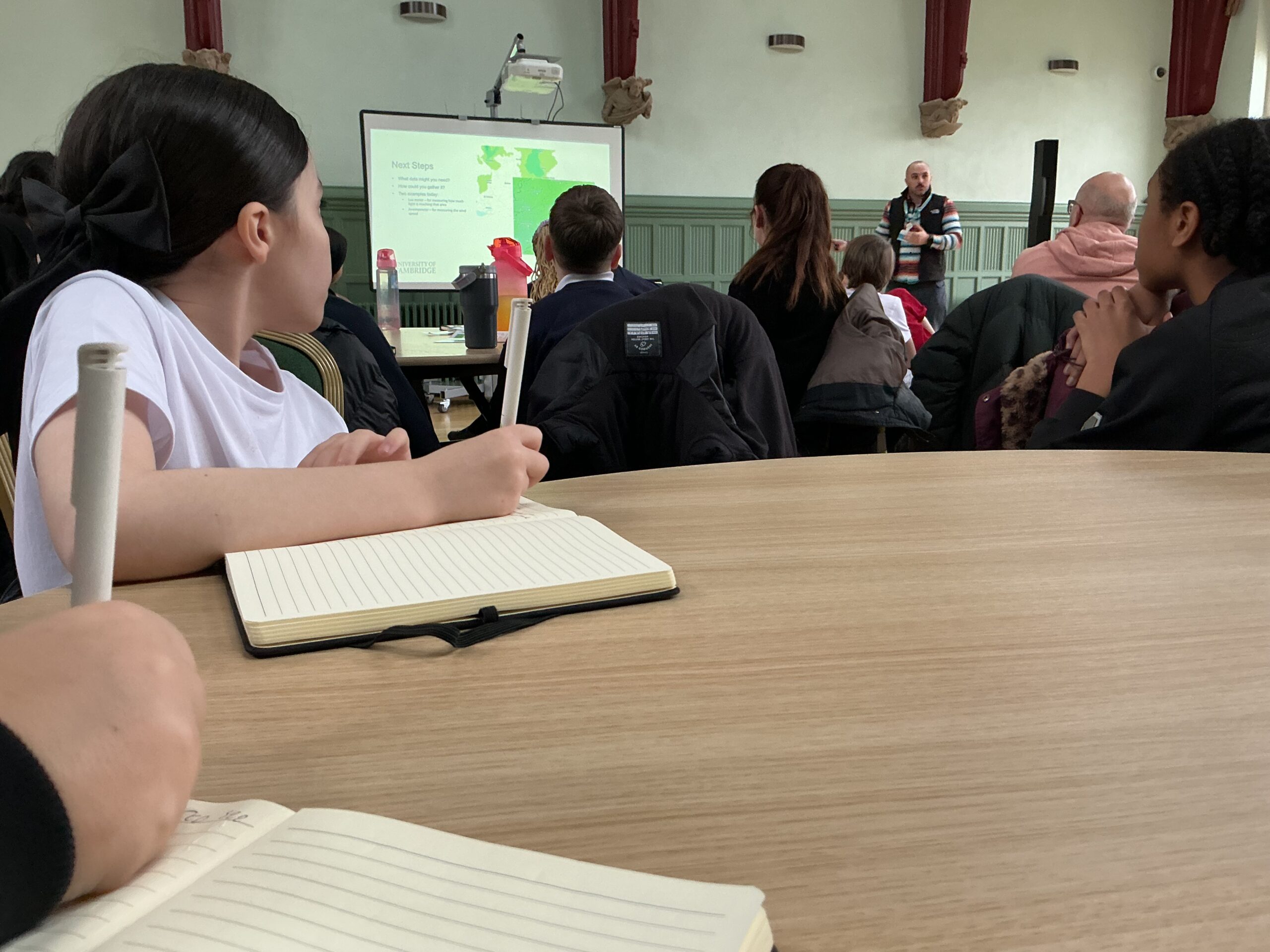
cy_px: 476
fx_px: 1064
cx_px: 635
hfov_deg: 61.7
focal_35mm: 29
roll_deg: +0.1
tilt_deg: -12.1
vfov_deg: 48.2
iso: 160
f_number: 1.8
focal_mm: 3
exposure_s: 1/60
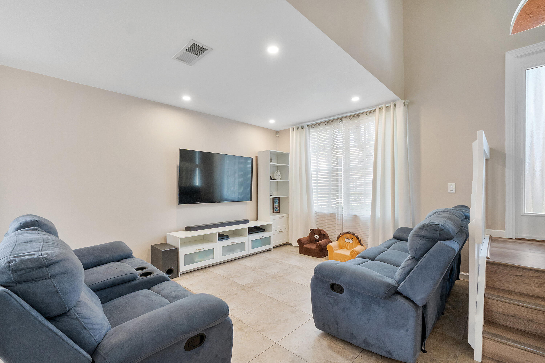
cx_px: 272
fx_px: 227
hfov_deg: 100.4
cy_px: 182
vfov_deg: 77.3
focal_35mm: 15
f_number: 7.1
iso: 800
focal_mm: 10
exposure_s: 1/40
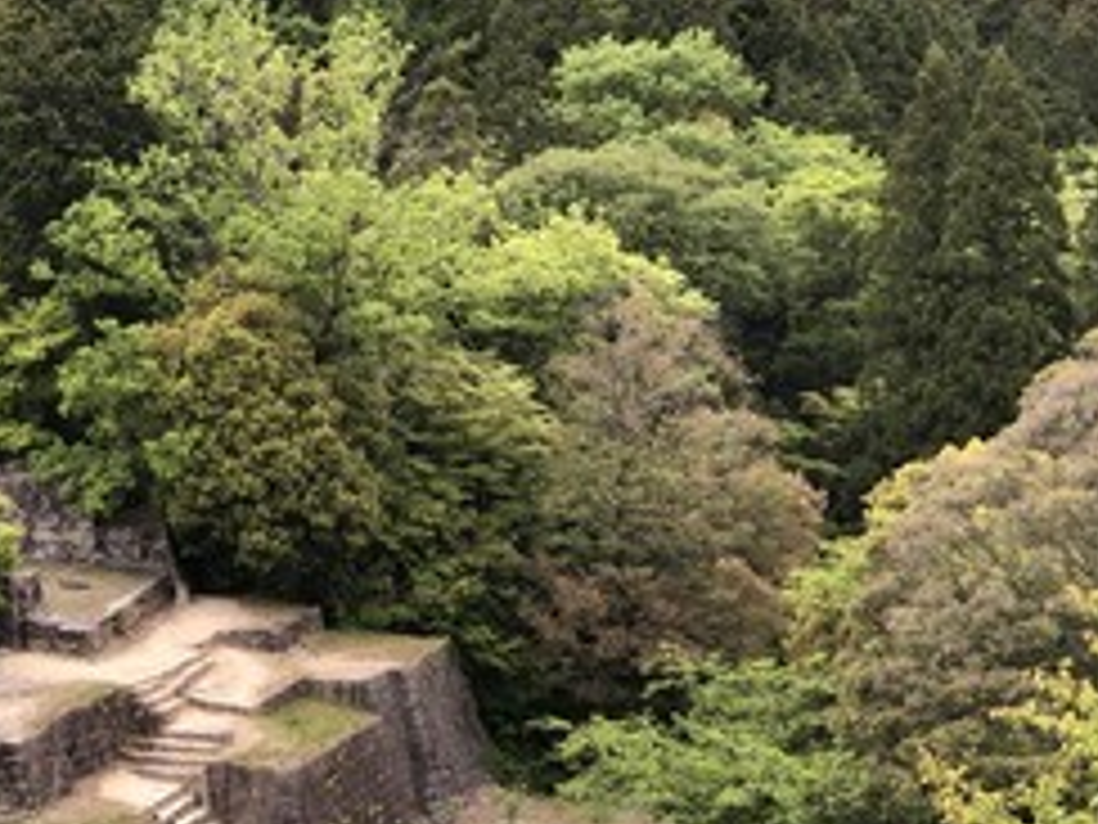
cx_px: 468
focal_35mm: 105
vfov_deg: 14.1
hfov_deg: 18.7
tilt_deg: -7.1
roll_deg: +0.9
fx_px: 3331
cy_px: 396
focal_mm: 6.6
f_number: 2.8
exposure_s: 1/120
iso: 32
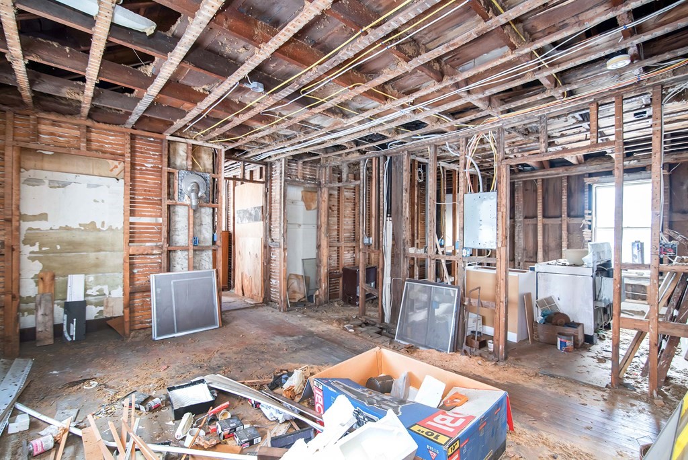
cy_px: 230
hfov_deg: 96.7
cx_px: 344
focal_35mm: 16
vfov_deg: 73.8
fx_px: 306
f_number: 4
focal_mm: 16
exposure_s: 1/60
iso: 800
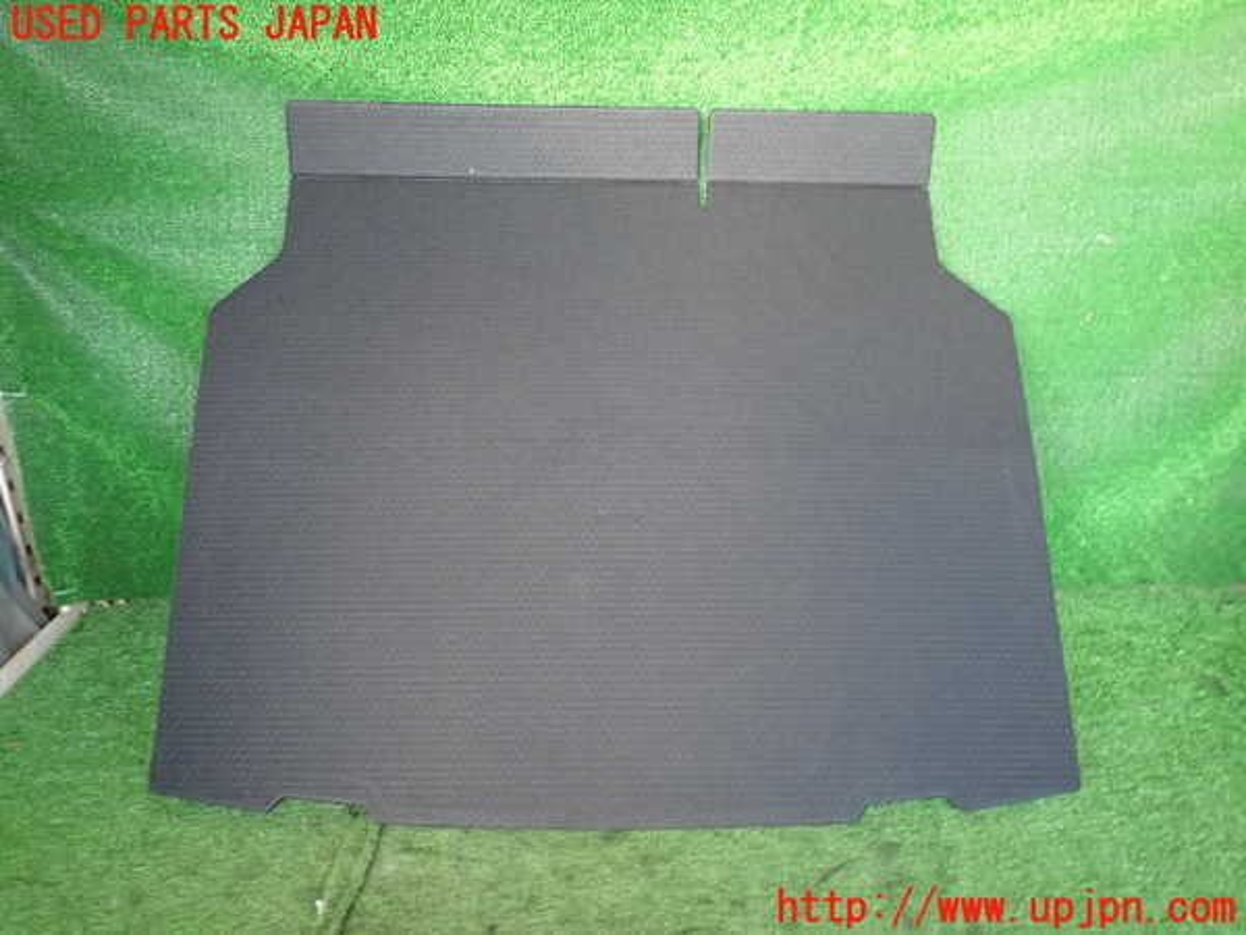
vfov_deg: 54.9
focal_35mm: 25
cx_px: 623
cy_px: 468
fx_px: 900
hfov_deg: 69.4
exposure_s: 1/30
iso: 250
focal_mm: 4.5
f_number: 2
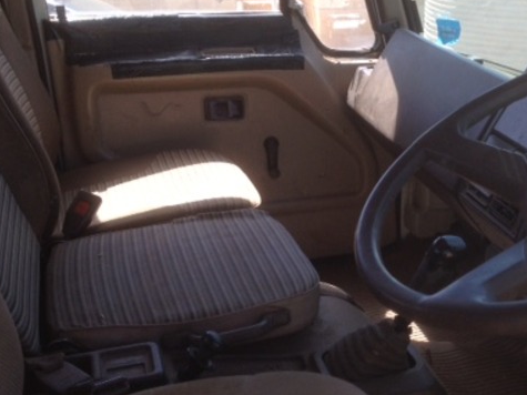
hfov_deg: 31.9
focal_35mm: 59
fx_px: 898
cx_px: 413
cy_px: 214
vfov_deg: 24.8
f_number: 2.4
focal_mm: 4.28
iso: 50
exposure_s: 1/310
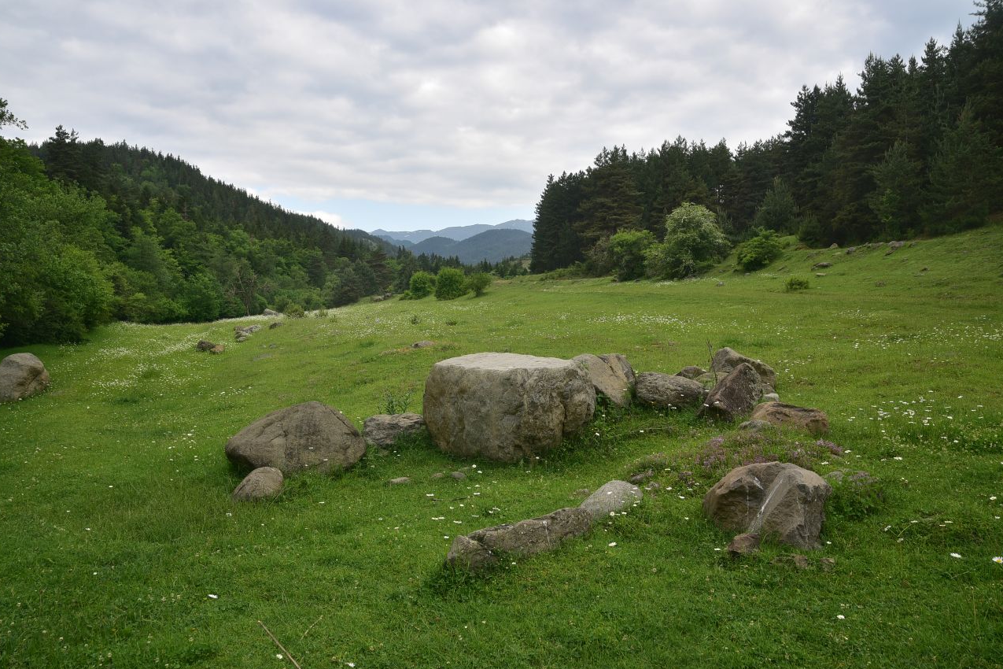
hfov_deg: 38.9
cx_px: 500
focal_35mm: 51
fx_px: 1421
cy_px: 340
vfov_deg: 26.5
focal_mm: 50
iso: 250
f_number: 9
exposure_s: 1/125
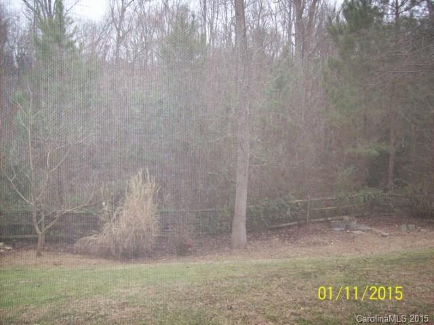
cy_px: 162
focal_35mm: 36
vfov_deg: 39.7
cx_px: 217
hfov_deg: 51.4
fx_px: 451
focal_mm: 6
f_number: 2.7
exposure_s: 1/64
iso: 200
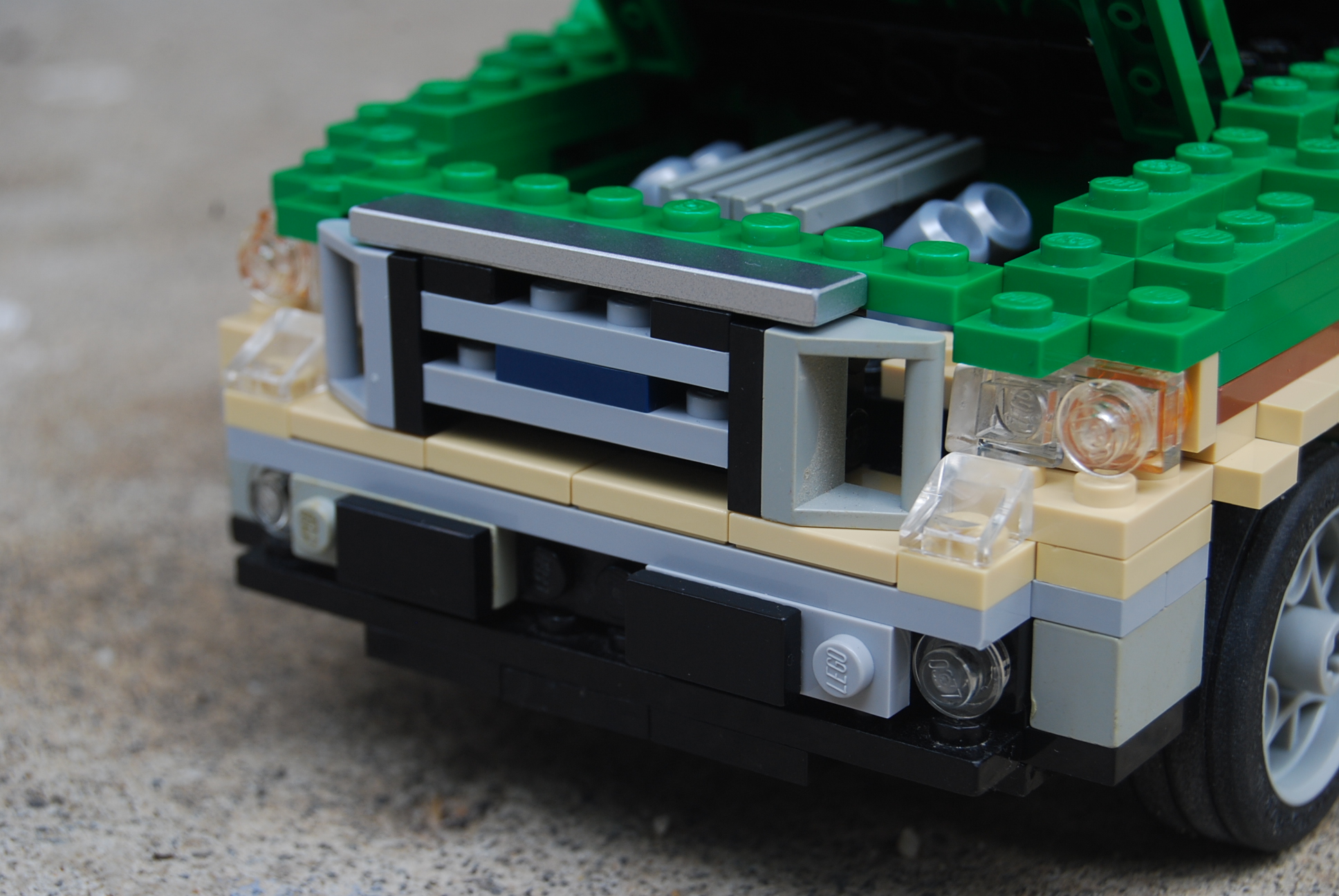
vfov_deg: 16.6
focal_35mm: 82
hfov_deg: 24.6
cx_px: 670
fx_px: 3072
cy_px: 448
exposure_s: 1/60
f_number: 8
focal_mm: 55
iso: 180
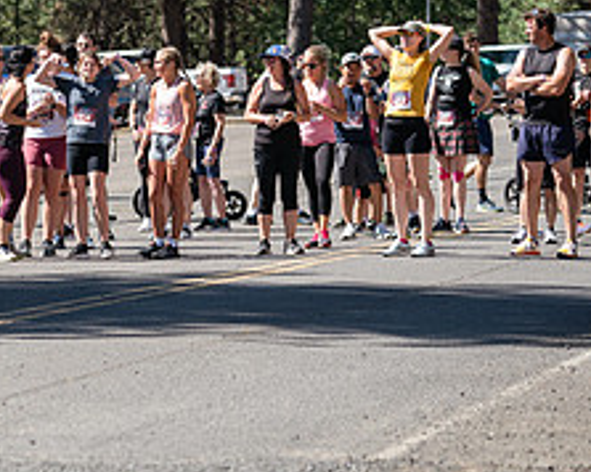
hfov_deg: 8.0
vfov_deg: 6.4
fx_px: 4229
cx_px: 42
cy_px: 147
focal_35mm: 242
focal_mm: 99
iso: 100
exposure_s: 1/500
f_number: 4
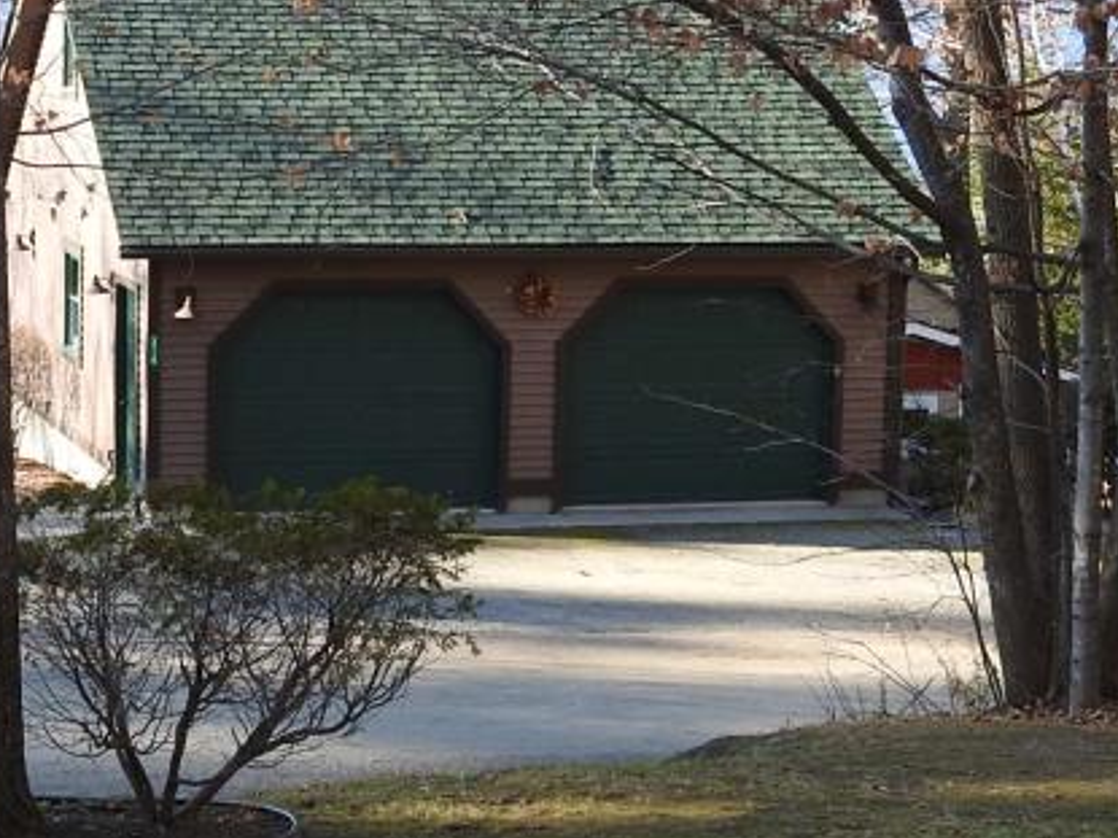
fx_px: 3584
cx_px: 304
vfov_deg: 13.3
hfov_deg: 17.6
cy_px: 426
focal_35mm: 111
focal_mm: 8.1
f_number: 4
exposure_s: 1/125
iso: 100
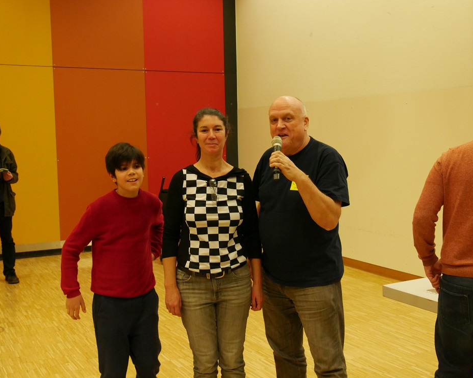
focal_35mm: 44
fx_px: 616
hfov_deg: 42.0
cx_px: 251
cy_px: 189
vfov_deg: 34.1
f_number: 5.6
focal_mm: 21
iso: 2000
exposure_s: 1/60
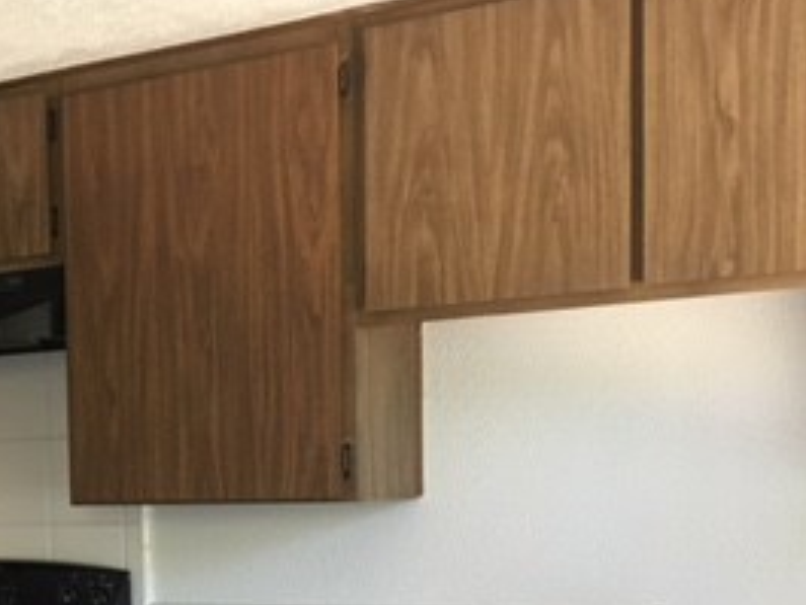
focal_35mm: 70
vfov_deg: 20.3
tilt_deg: -2.3
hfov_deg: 26.2
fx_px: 1631
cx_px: -15
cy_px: 611
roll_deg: +2.4
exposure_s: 1/30
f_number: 2.2
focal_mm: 4.15
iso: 125
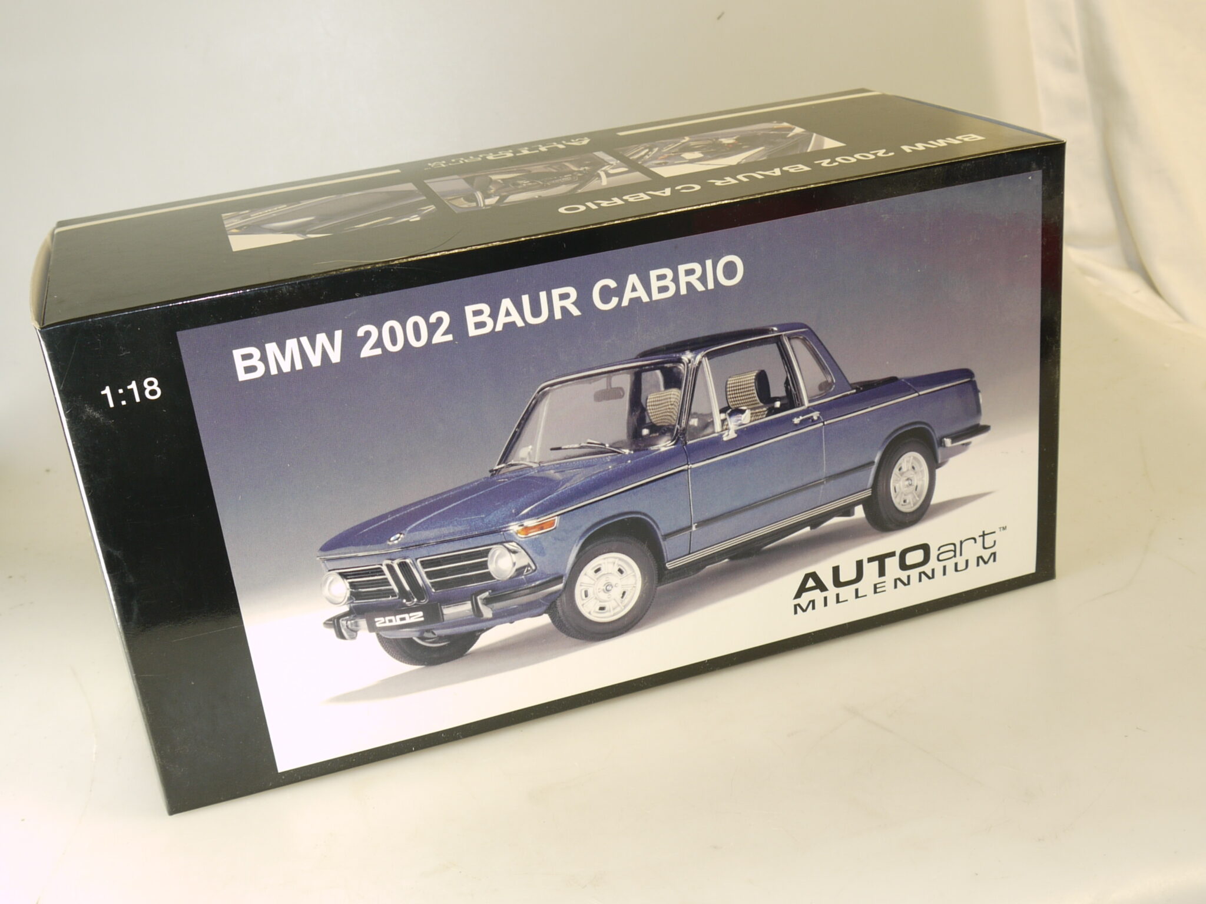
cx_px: 603
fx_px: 1359
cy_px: 452
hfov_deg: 47.9
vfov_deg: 36.8
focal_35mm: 39
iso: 100
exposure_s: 1/15
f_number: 5.6
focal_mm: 14
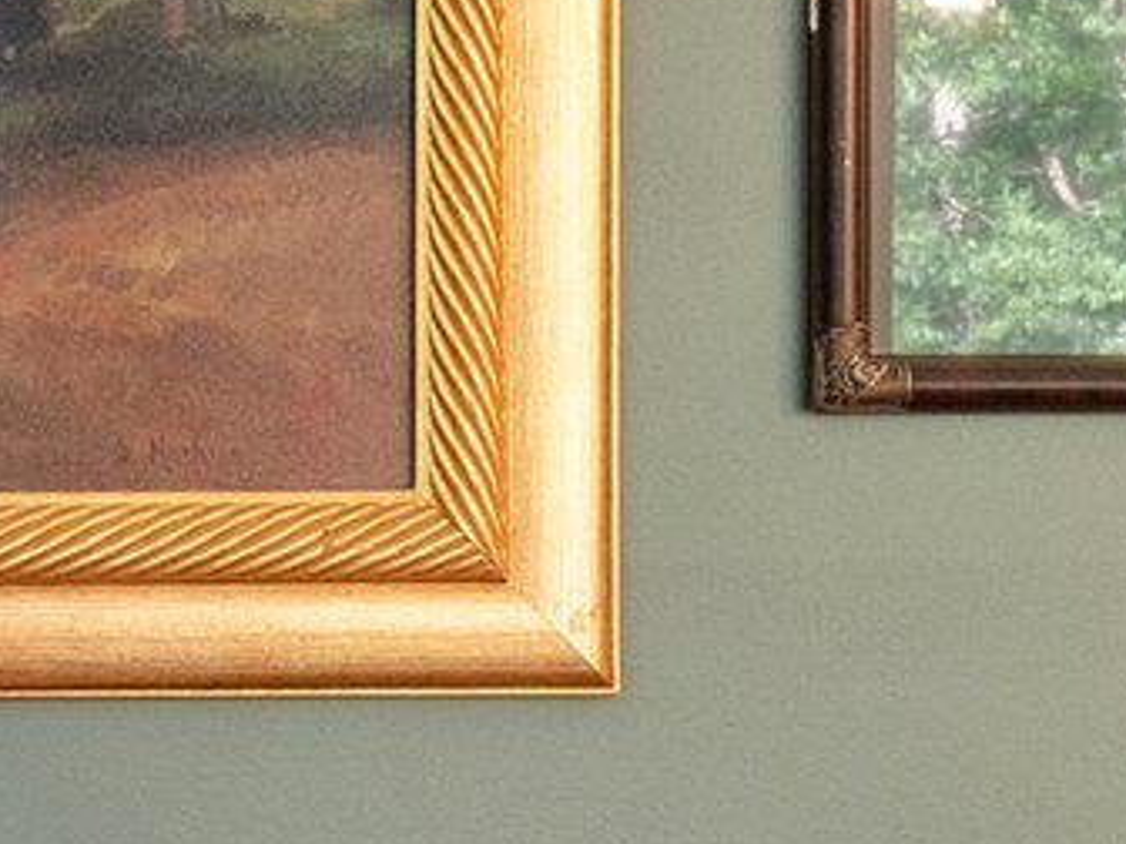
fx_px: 5139
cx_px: -597
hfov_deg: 11.9
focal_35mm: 158
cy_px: 253
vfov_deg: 9.4
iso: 400
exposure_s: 1/3
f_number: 8
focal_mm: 18
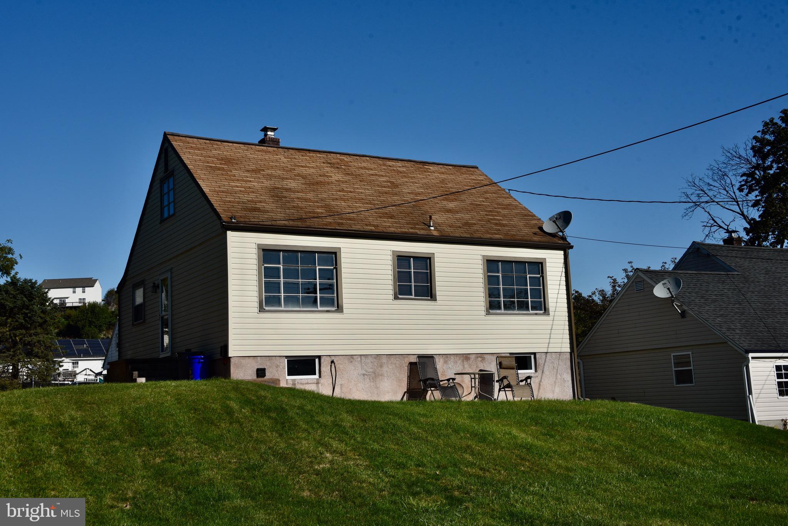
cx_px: 394
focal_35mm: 44
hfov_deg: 44.5
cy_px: 263
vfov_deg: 30.5
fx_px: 963
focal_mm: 44
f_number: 13
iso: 200
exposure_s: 1/640
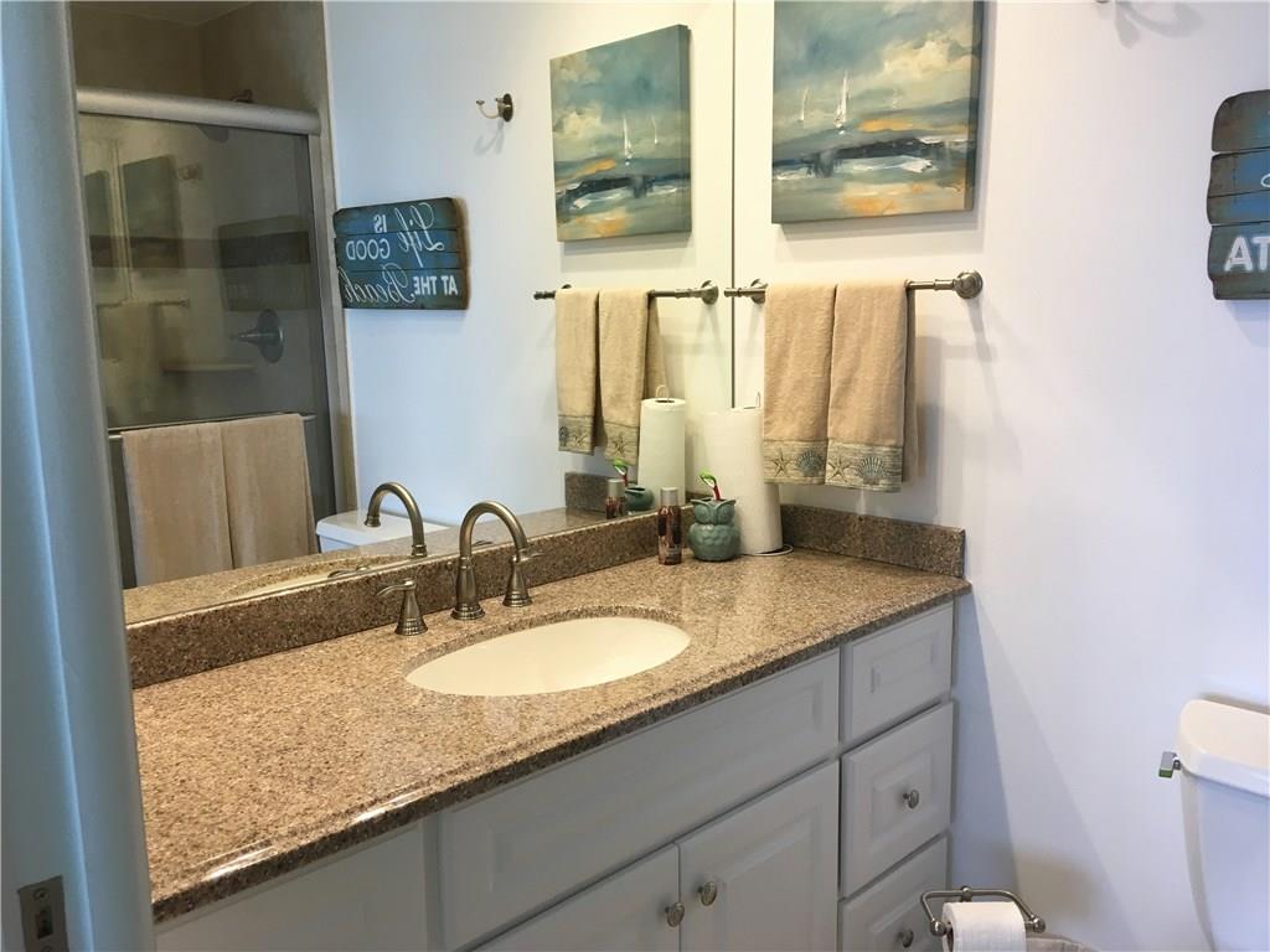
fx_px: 1064
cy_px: 476
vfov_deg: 48.2
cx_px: 635
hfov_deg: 61.7
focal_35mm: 29
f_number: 2.2
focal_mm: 4.15
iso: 32
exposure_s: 1/30
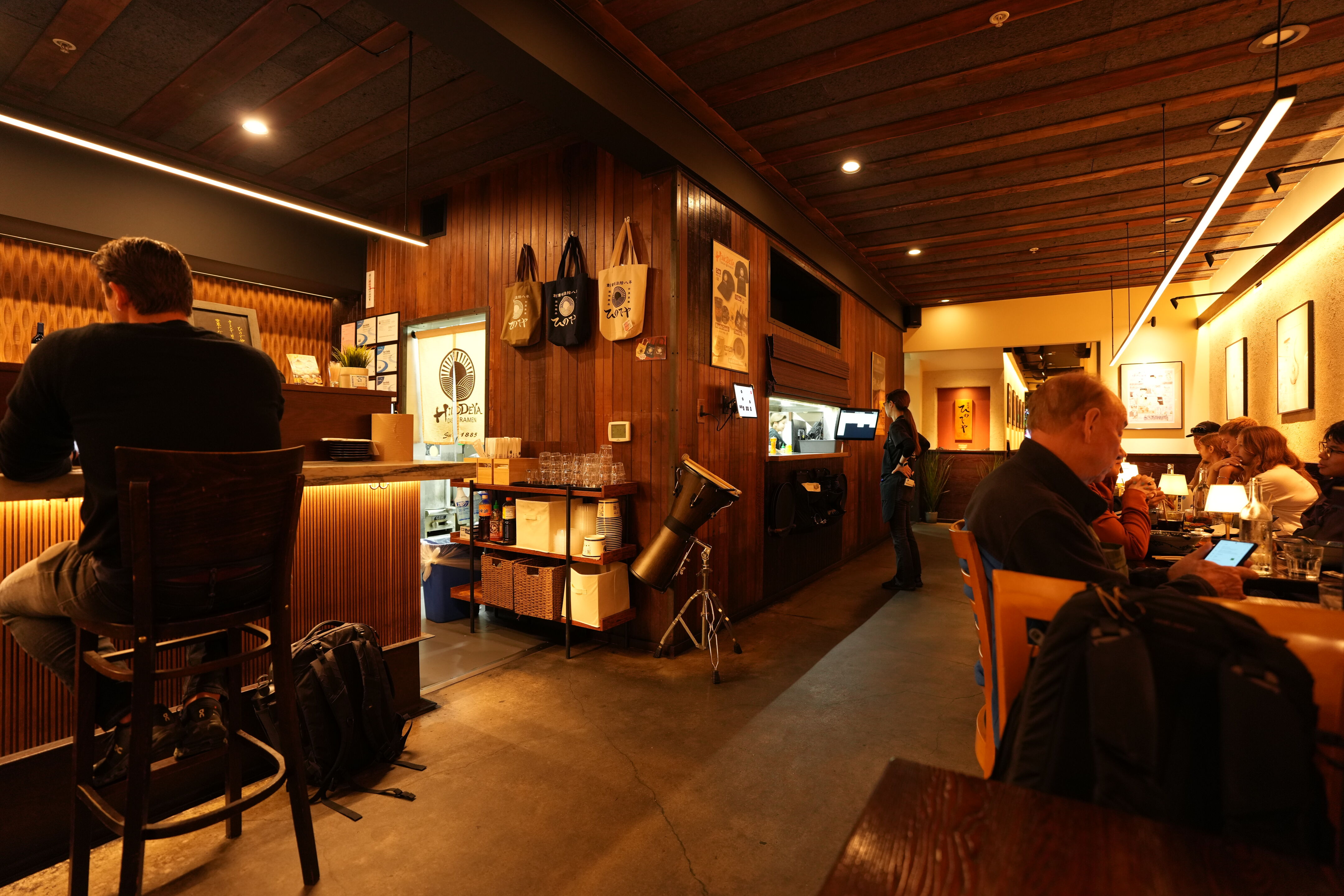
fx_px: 597
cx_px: 672
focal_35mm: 16
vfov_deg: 73.7
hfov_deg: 96.7
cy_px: 448
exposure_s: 1/25
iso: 1250
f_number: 2.8
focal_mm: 16
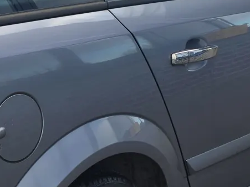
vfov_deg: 15.1
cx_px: -7
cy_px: 125
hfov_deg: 19.4
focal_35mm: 98
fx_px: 708
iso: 12
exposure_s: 1/180
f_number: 1.7
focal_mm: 6.3
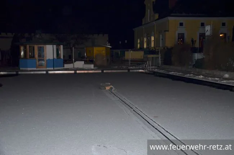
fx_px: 292
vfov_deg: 29.7
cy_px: 78
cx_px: 117
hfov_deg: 43.7
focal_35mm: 45
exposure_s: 1/60
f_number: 4.2
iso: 3200
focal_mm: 30
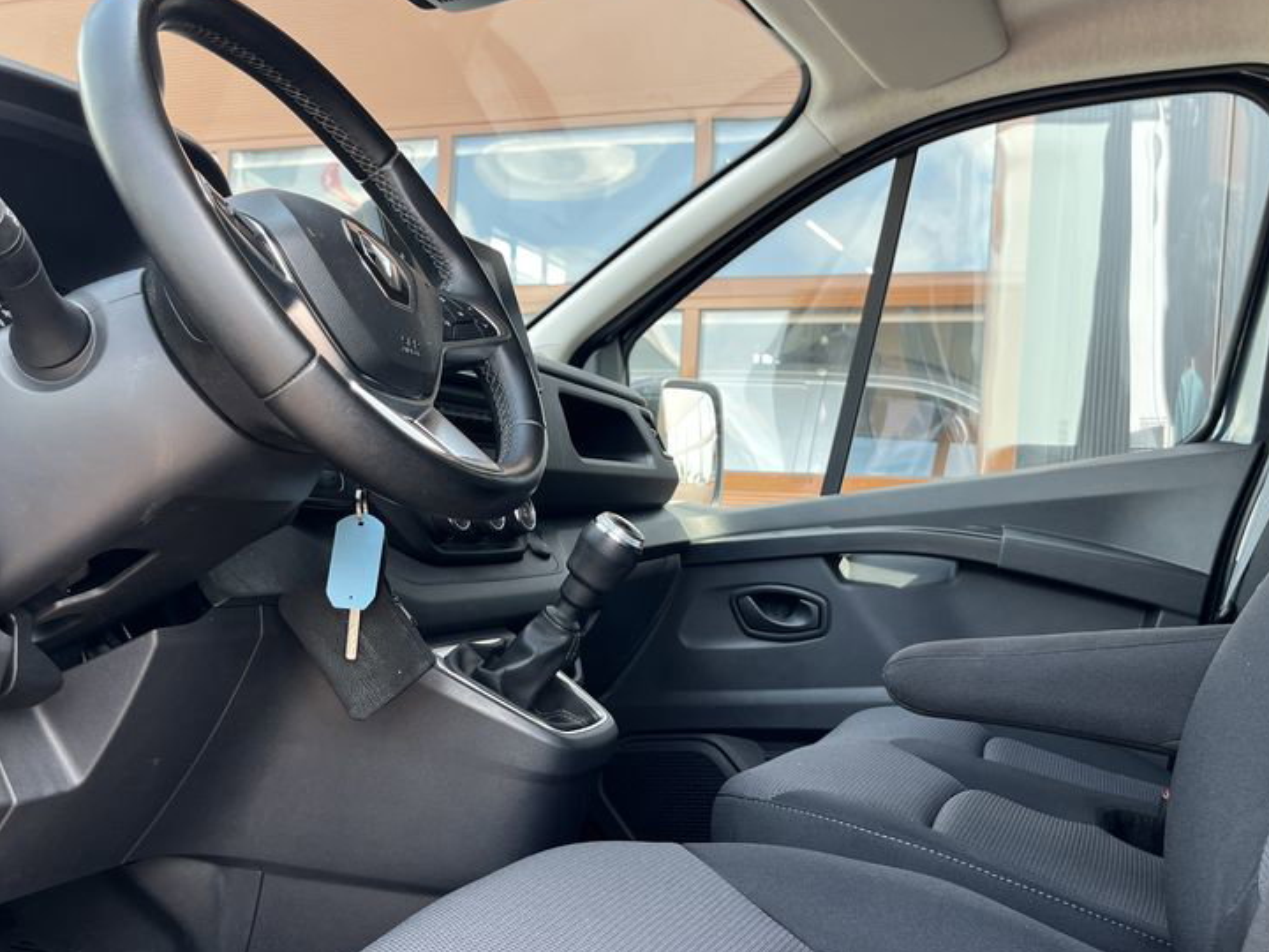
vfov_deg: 38.6
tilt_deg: -0.5
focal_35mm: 37
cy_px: 539
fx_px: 1356
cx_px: 645
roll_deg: -3.3
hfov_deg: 50.1
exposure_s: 1/121
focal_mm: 5.1
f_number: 1.6
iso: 50
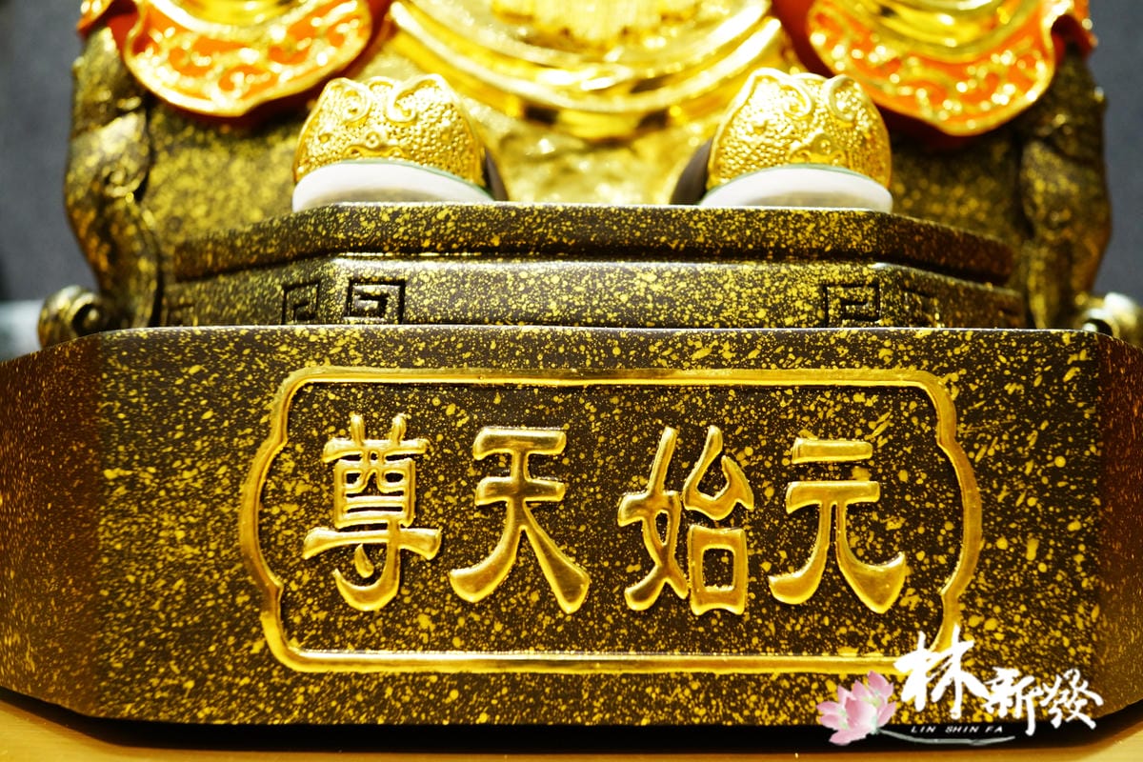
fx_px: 1111
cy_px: 381
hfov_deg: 54.4
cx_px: 572
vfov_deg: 37.9
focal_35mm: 35
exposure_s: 1/80
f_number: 4.5
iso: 1250
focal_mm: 35
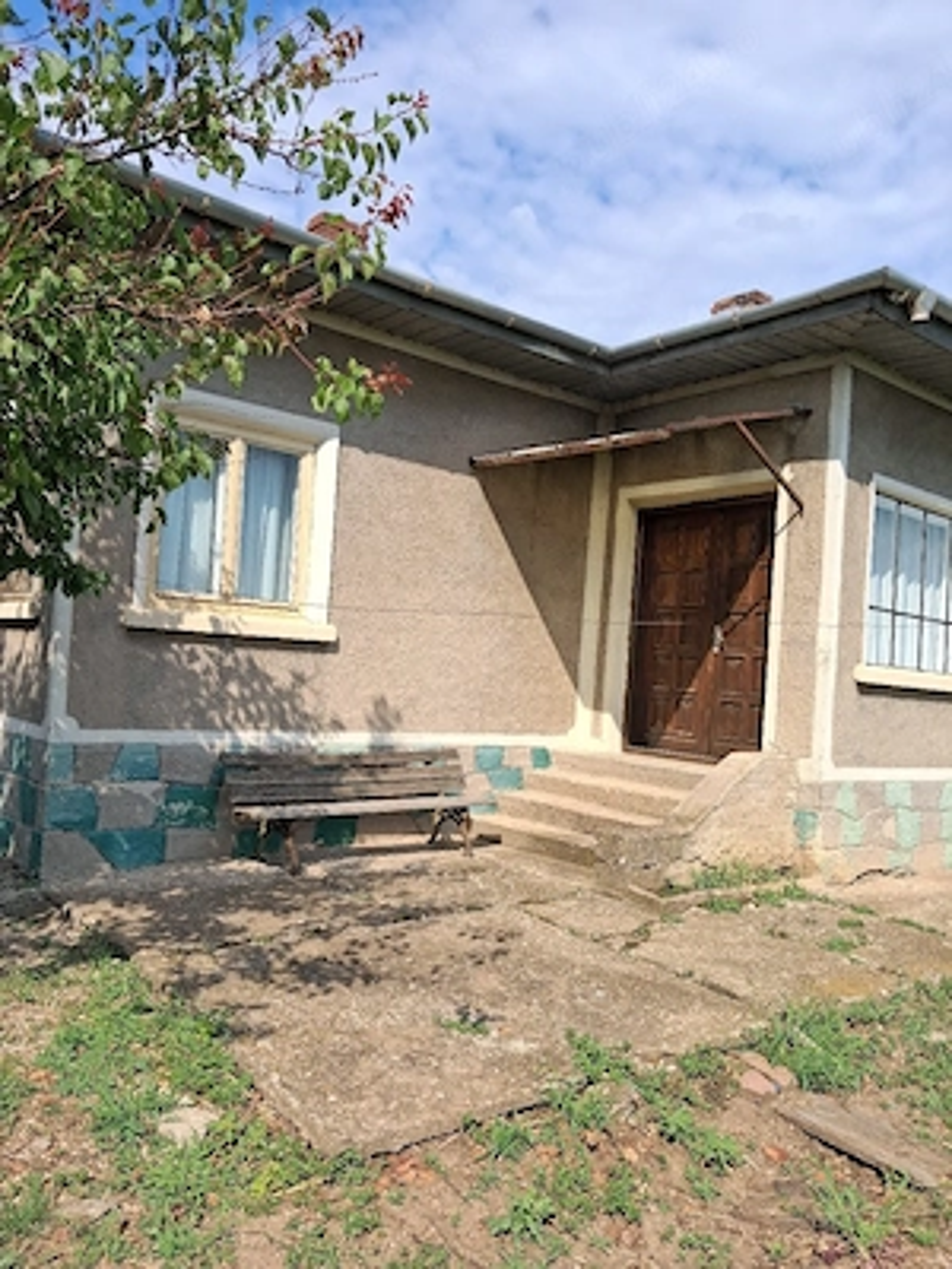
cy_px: 634
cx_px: 476
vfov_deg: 65.3
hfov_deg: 51.4
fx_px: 990
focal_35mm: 27
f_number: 1.8
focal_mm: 4
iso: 20
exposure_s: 1/588
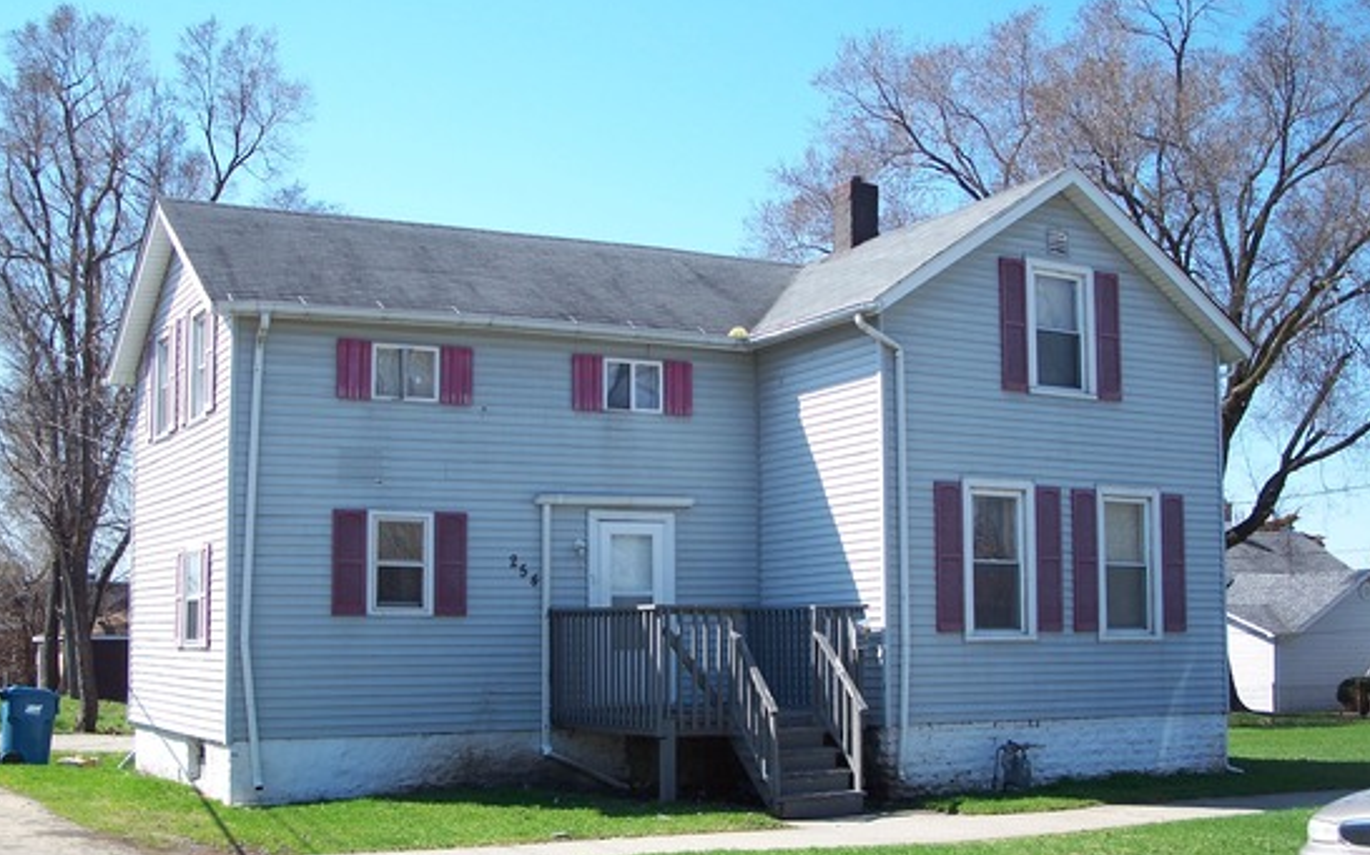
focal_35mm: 46
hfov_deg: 43.5
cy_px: 504
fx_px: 1717
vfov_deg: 27.9
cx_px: 672
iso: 64
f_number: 2.8
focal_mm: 7.8
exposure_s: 1/500
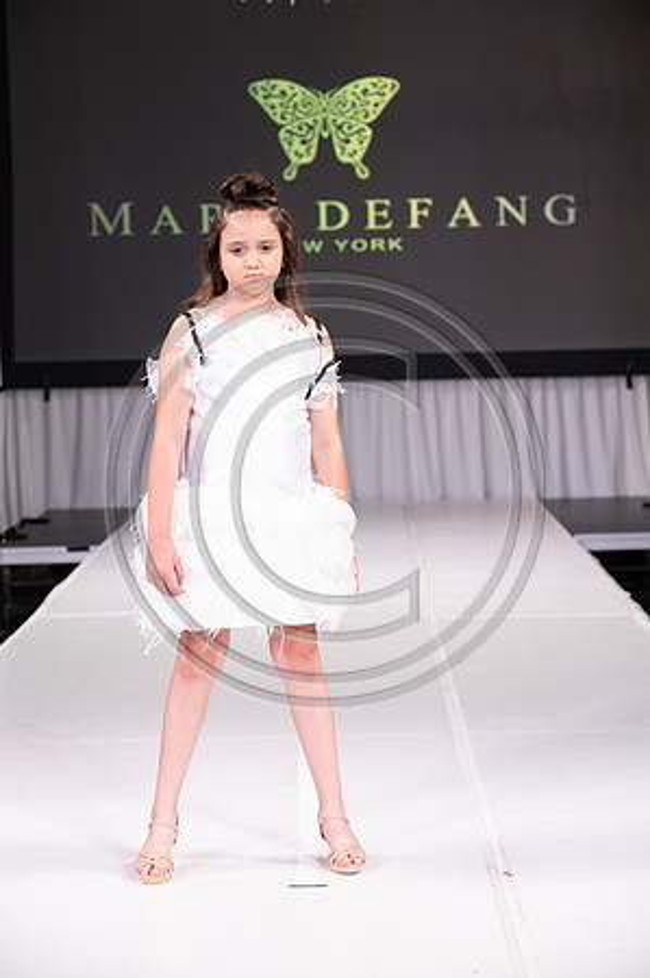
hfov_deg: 14.4
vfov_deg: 21.5
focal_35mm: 95
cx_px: 325
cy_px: 489
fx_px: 2579
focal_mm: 95
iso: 2000
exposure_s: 1/400
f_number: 5.6
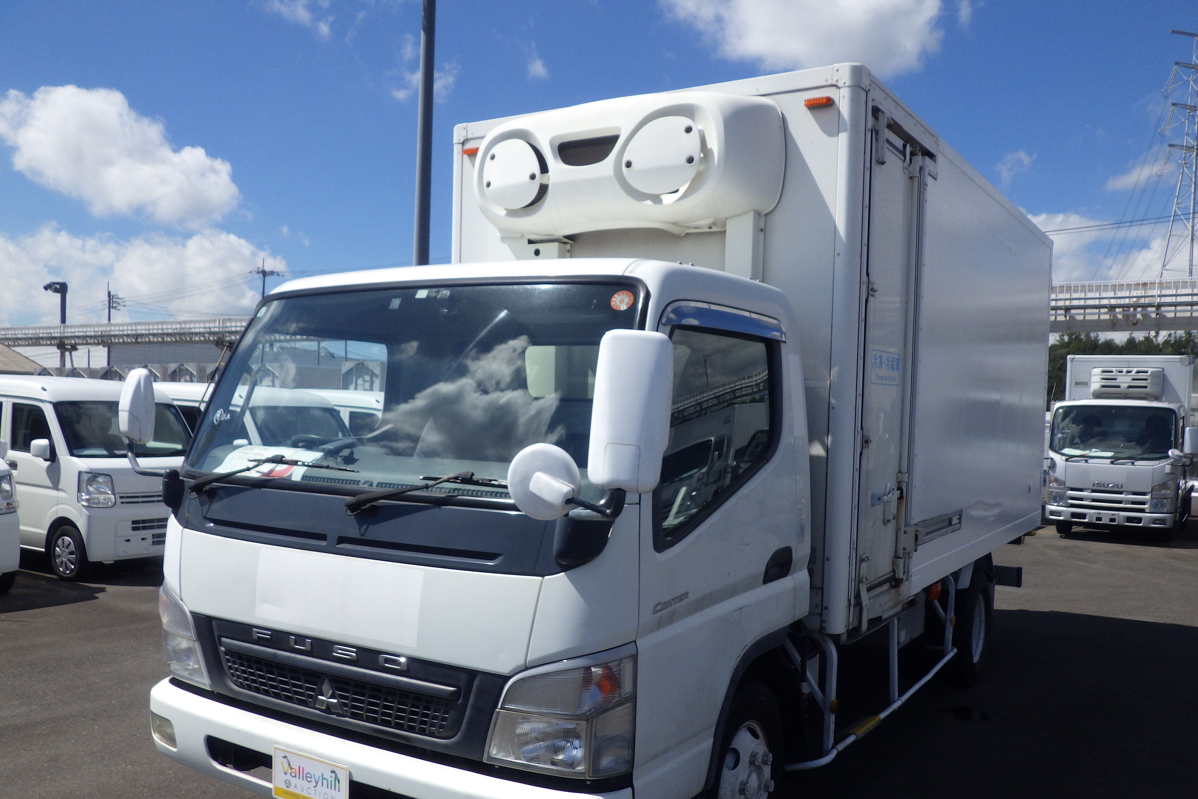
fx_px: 998
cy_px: 445
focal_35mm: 30
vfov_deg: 43.5
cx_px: 612
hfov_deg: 61.9
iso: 125
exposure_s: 1/1250
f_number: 4.2
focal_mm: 5
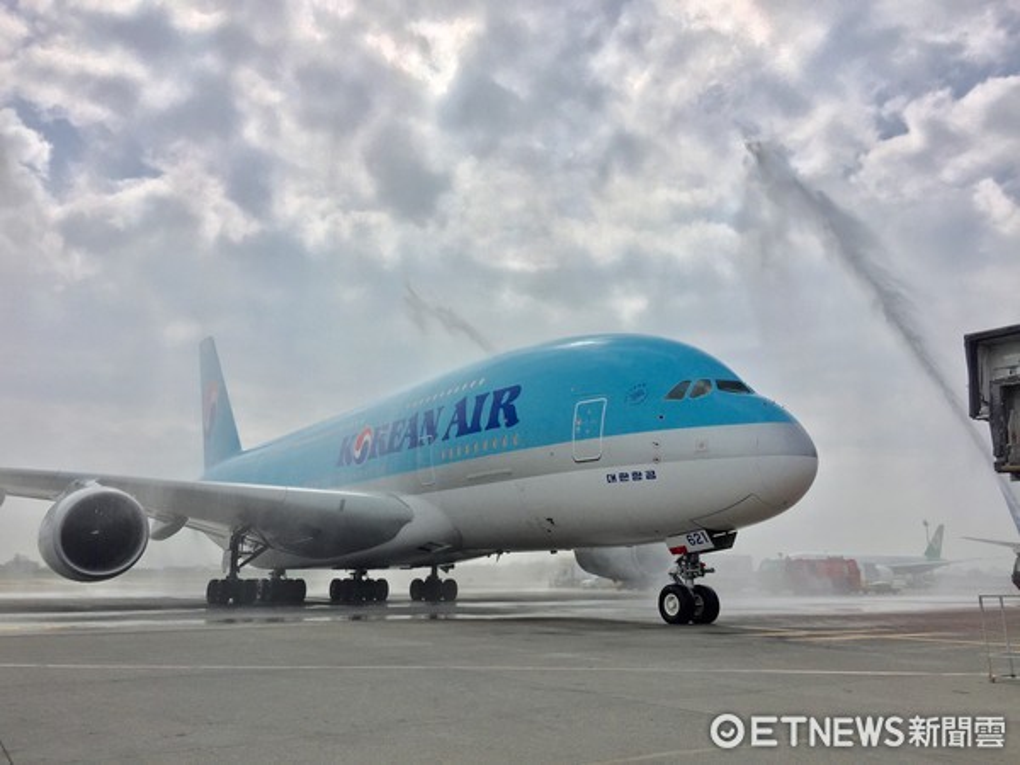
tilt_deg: +11.8
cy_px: 382
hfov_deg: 61.7
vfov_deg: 48.2
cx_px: 510
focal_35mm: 29
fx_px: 855
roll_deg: -1.6
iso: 32
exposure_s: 1/6623
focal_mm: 4.15
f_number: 2.2
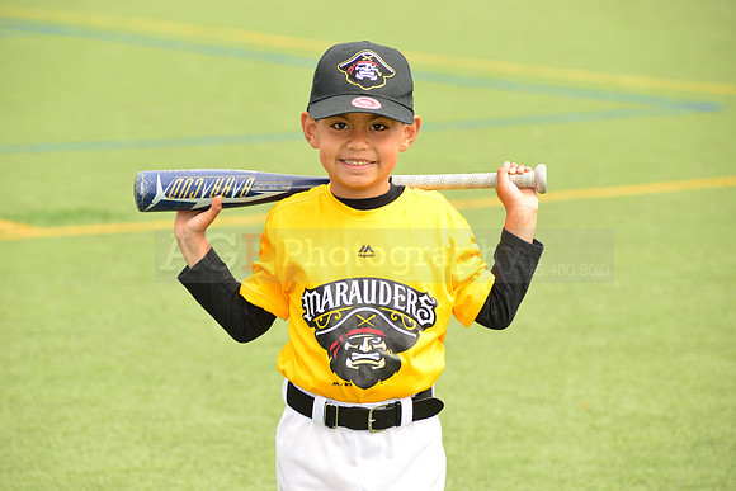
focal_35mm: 170
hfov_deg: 12.1
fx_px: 3476
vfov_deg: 8.1
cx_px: 368
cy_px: 246
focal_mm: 170
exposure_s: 1/250
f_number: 8
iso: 200
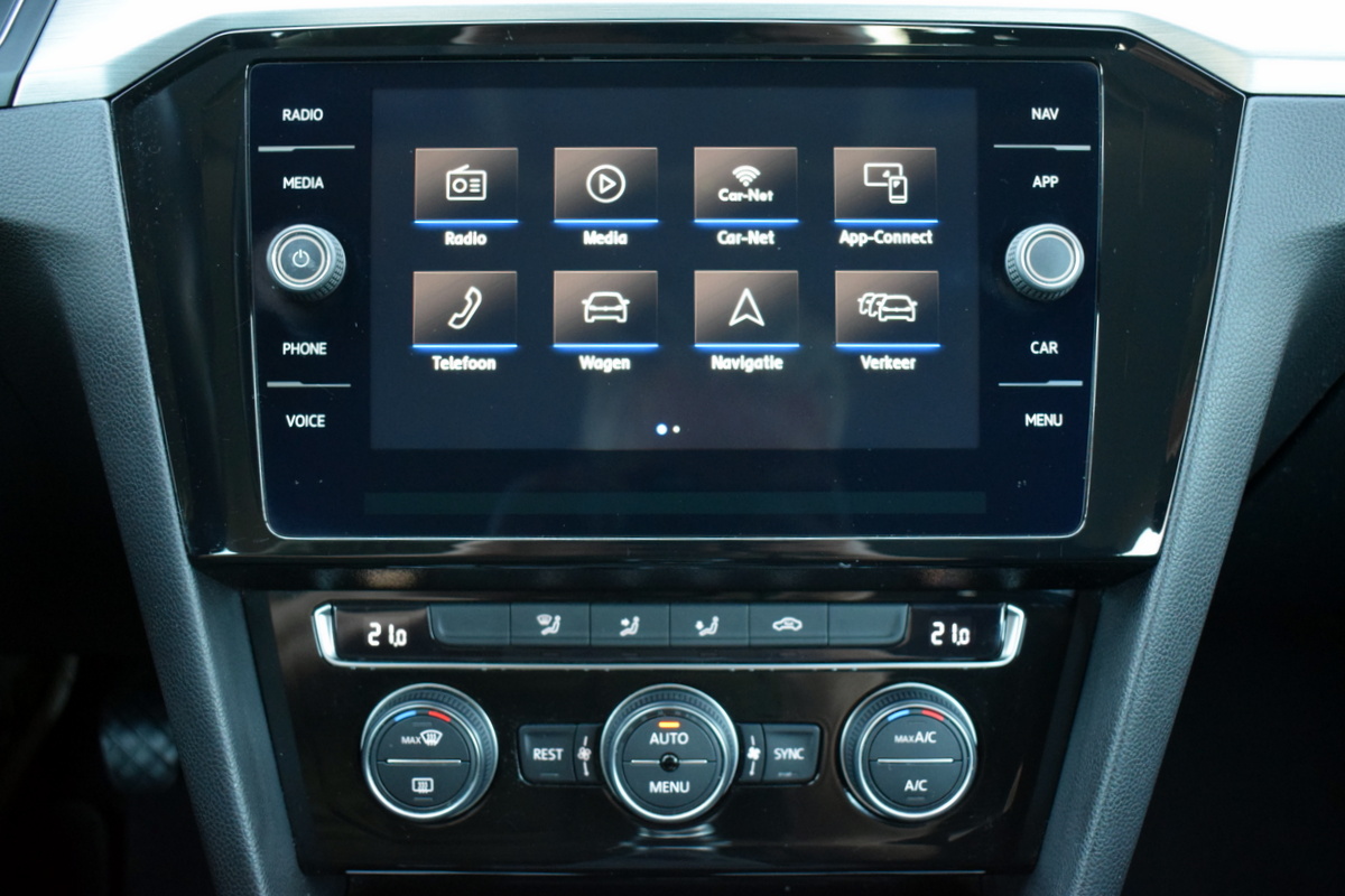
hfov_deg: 51.3
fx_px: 1401
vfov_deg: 35.5
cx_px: 672
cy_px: 448
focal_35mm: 38
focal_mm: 25
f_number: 4
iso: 2500
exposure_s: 1/60
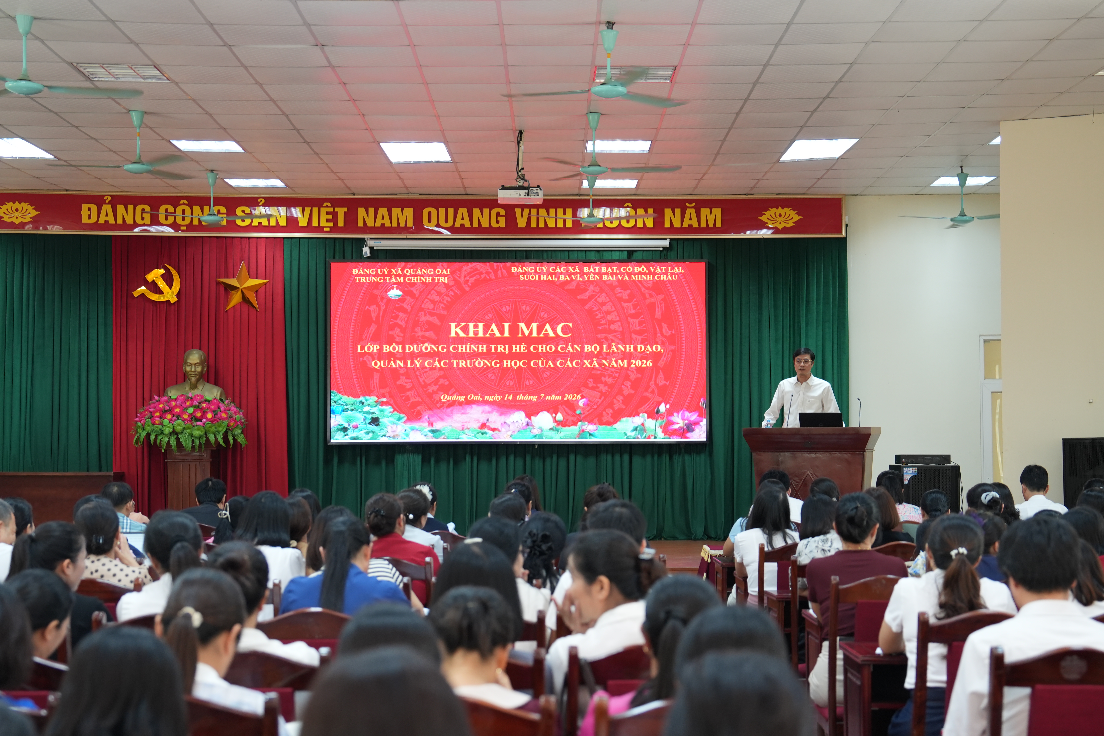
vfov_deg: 23.8
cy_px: 399
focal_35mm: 57
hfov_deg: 35.1
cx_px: 569
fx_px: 1748
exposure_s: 1/125
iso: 800
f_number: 2.8
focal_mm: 45
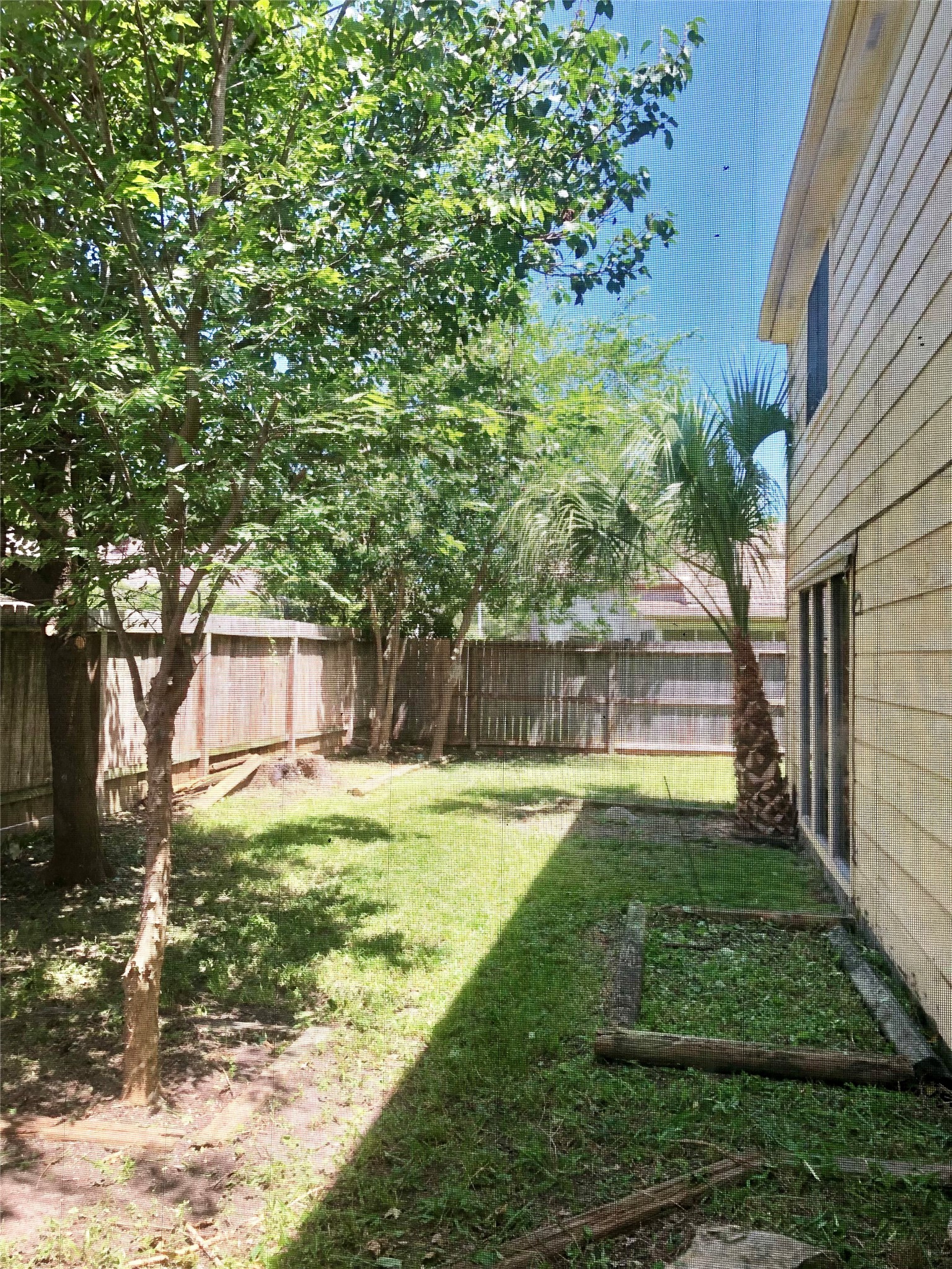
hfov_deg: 49.7
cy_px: 634
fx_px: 1027
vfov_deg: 63.4
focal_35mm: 28
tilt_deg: +3.8
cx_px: 476
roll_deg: +1.2
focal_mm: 3.99
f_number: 1.8
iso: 20
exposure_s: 1/120
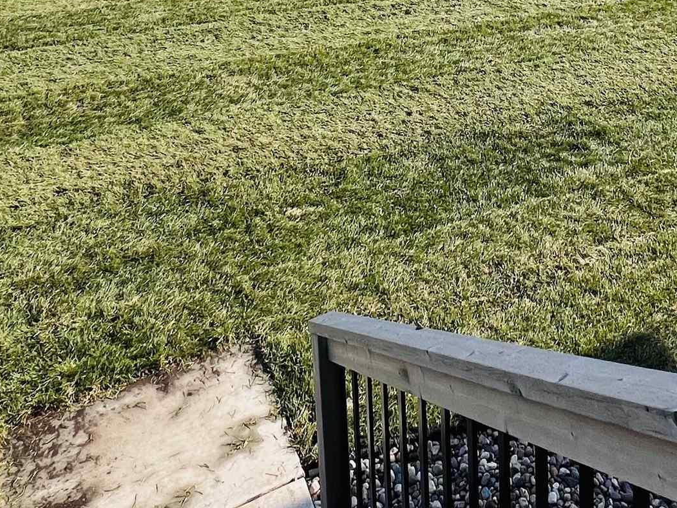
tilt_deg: -8.9
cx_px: 502
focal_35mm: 38
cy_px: -193
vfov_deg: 28.7
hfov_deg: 47.3
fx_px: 743
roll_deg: +0.3
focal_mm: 1.57
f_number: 1.8
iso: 32
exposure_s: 1/1623
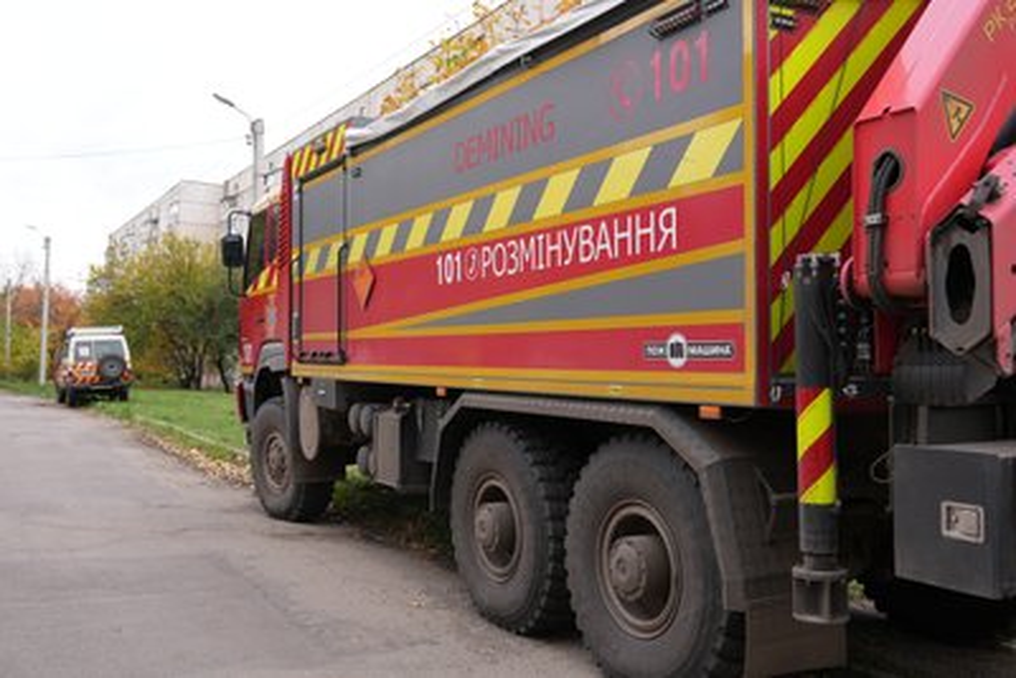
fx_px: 960
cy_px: 339
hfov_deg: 55.8
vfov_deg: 38.9
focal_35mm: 34
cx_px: 508
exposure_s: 1/160
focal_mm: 34
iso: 200
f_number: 4
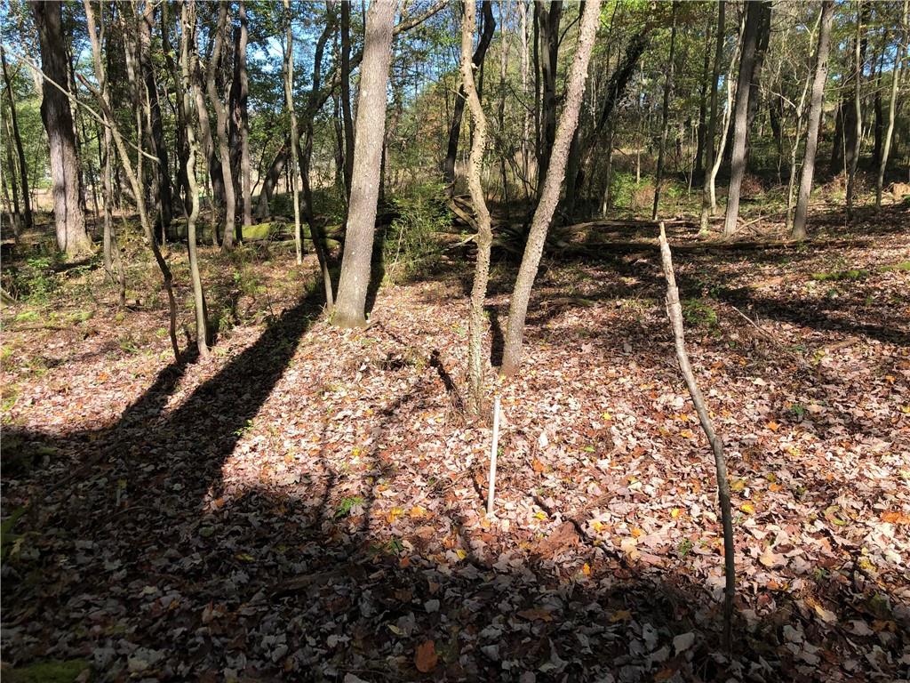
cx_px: 455
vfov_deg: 49.7
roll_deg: -2.1
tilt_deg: -15.0
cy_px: 342
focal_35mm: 28
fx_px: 736
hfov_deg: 63.4
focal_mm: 3.99
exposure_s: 1/546
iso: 20
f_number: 1.8
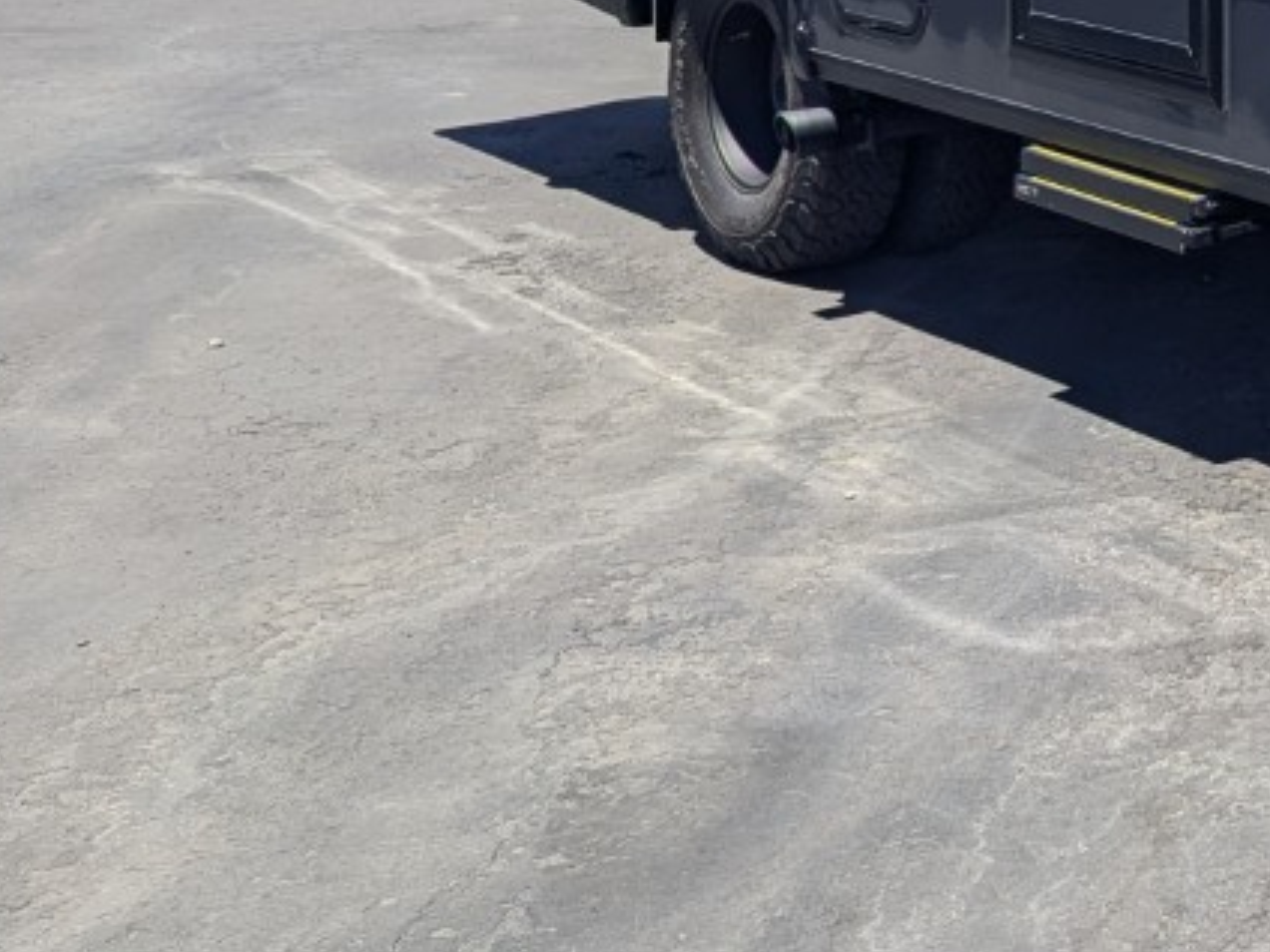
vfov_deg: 17.5
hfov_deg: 20.2
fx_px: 2898
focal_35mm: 79
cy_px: -299
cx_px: 2047
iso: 44
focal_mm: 6.81
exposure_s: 1/1919
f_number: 1.85
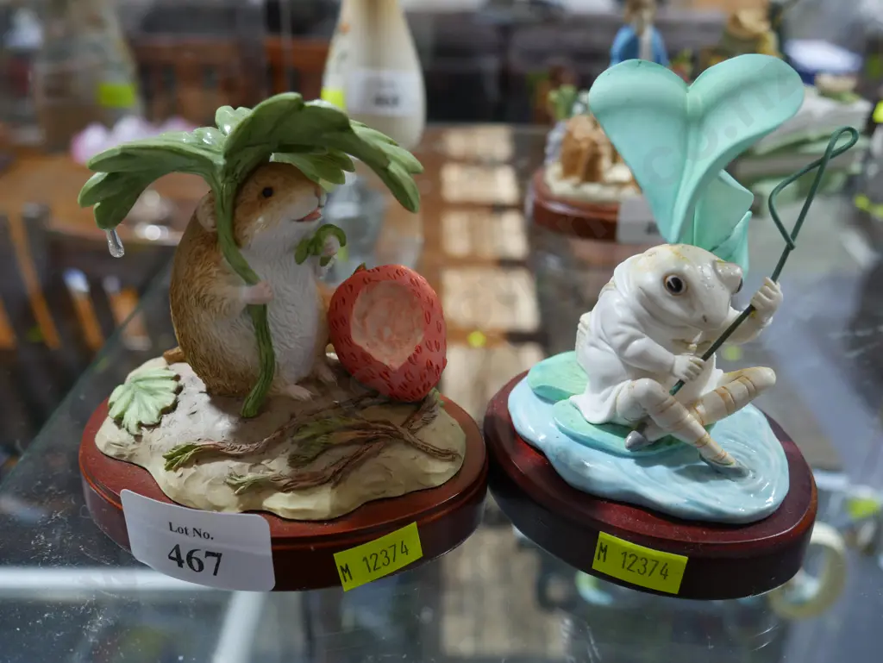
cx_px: 442
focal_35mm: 34
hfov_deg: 53.9
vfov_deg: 41.8
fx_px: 868
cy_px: 332
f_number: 4
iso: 400
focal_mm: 17
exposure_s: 1/60
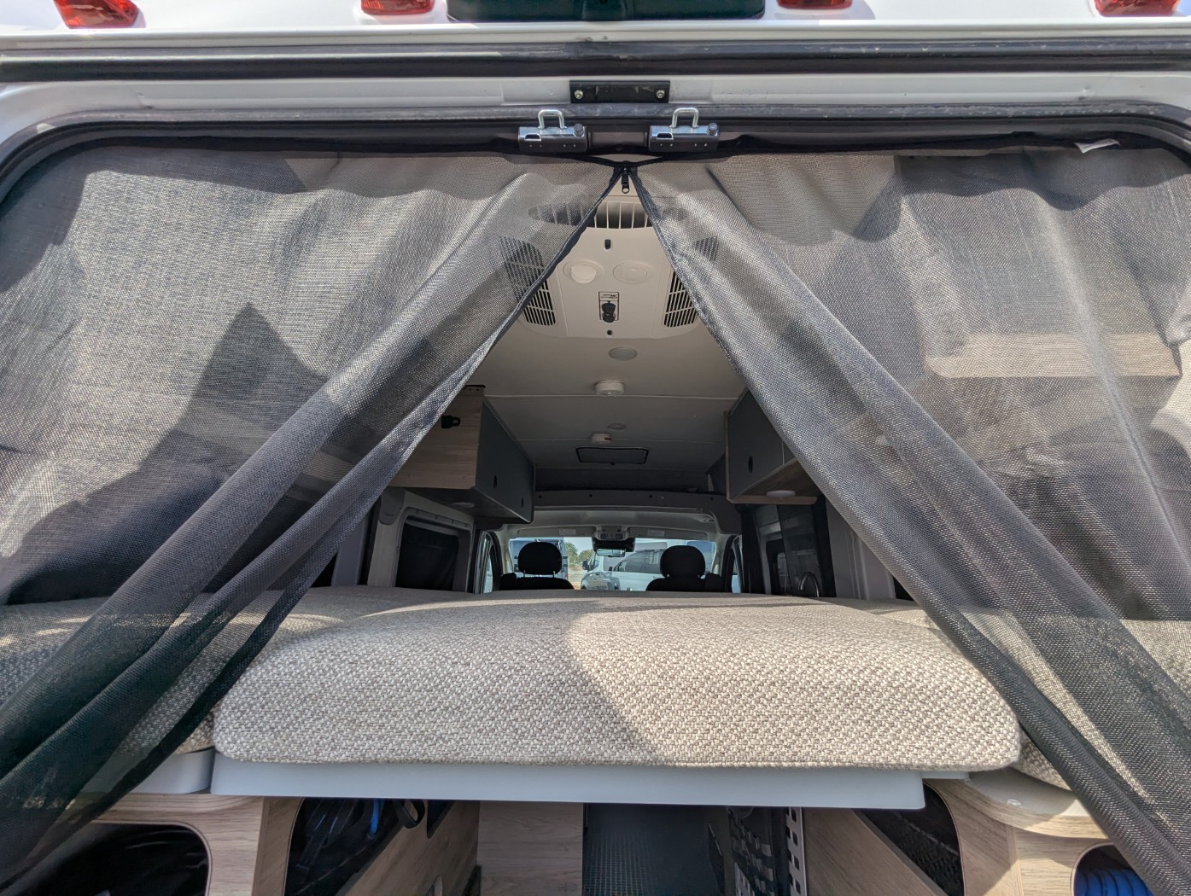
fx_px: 551
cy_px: 448
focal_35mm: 16
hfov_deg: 94.4
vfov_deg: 78.2
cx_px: 596
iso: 45
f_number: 2.2
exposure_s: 1/801
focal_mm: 2.35
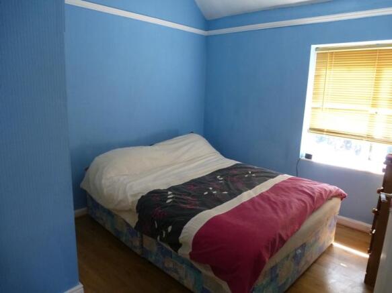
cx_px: 196
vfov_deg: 56.8
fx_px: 272
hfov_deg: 71.6
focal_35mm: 24
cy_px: 146
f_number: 3.3
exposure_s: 1/60
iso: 400
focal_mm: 4.3
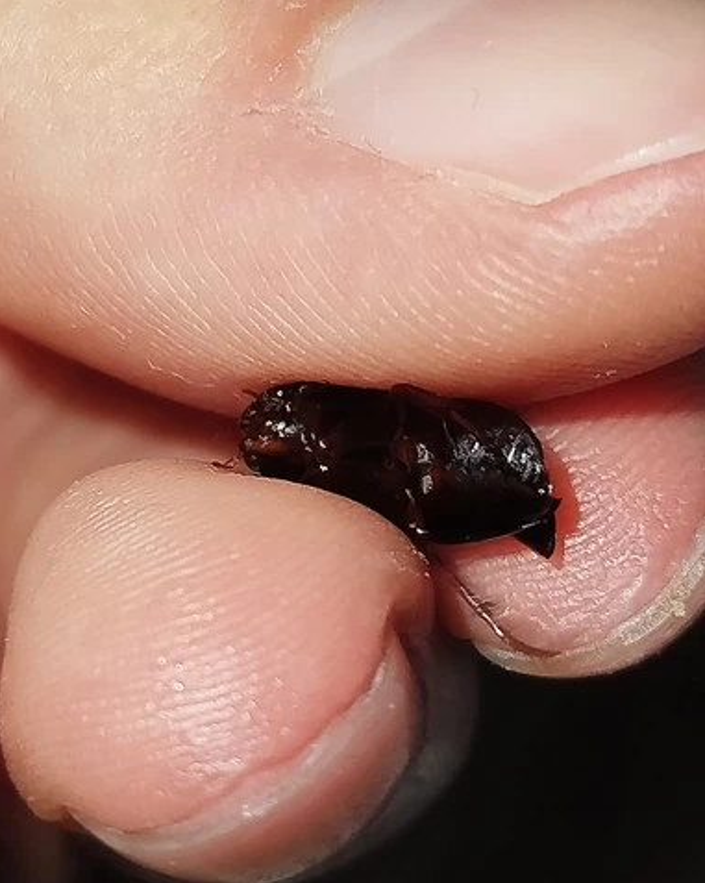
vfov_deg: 19.8
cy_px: 441
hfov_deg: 15.8
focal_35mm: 97
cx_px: 352
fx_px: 2532
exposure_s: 1/50
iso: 125
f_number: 1.7
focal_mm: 5.31
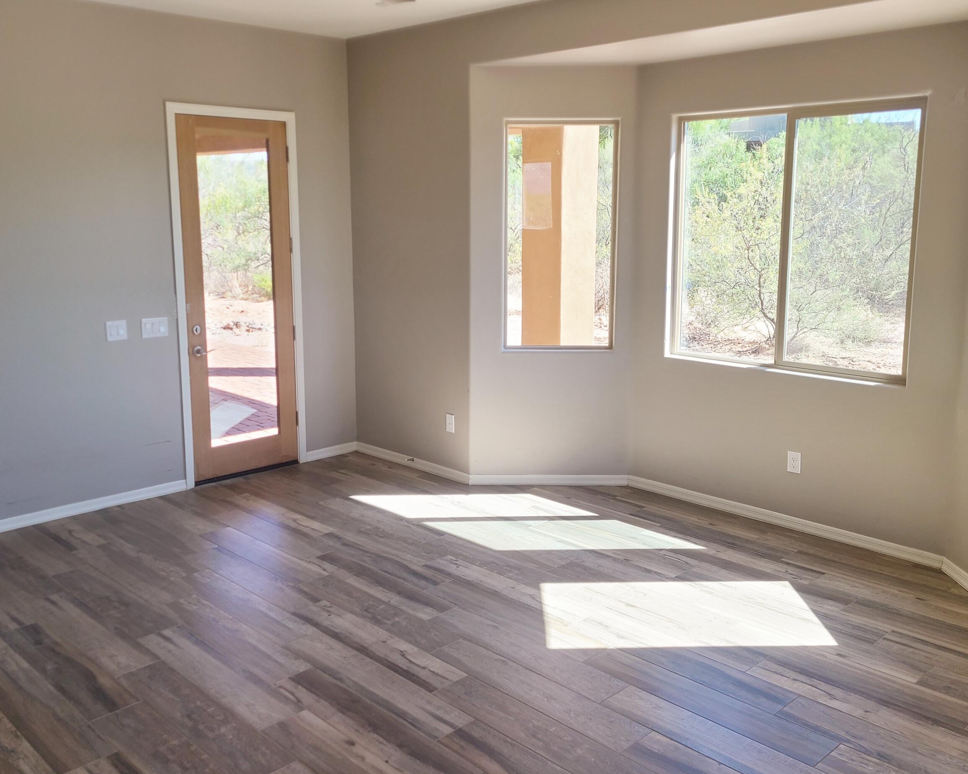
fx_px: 945
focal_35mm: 33
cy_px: 365
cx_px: 475
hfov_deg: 54.2
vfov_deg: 44.5
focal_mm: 5.4
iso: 40
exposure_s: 1/305
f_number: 1.8
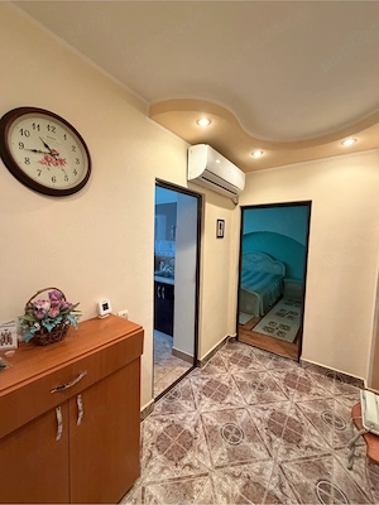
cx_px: 190
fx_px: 204
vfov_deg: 102.1
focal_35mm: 14
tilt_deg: -3.7
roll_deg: -1.9
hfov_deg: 85.7
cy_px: 252
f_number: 2.2
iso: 400
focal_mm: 2.22
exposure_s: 1/50
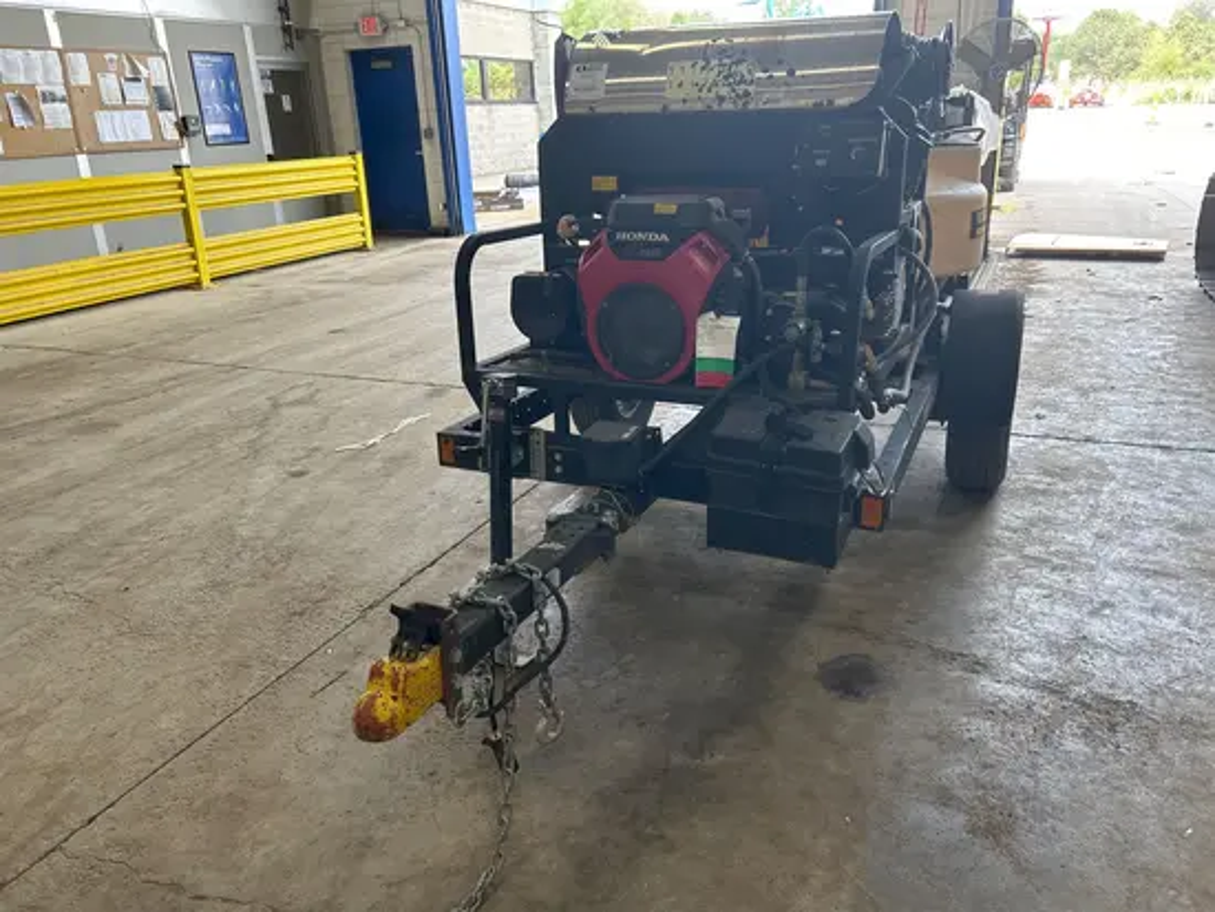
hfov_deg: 67.3
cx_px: 608
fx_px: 913
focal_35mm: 26
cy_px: 456
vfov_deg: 53.1
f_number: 1.5
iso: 40
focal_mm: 5.7
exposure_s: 1/120
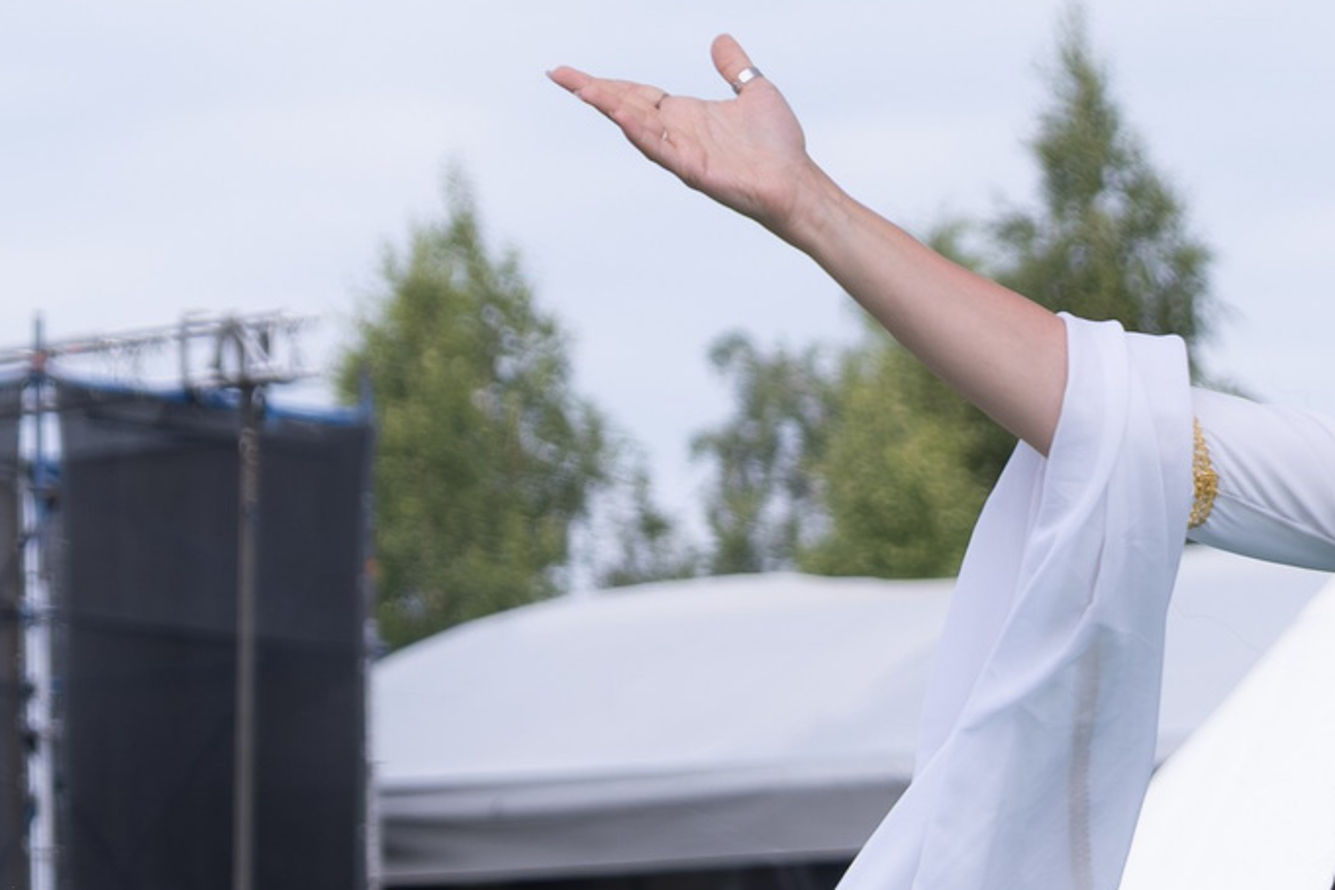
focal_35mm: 282
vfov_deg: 4.8
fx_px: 10457
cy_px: 1187
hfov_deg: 7.1
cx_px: 2341
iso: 160
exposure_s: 1/1000
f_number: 3.6
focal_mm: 50
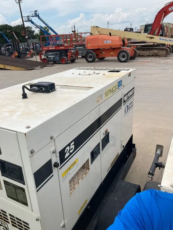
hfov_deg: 49.8
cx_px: 86
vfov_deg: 63.4
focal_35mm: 28
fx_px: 187
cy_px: 115
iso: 20
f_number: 1.8
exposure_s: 1/2404
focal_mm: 3.99
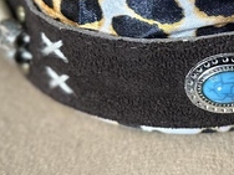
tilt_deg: -41.5
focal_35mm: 129
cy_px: 15
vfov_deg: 11.4
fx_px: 872
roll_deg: -0.1
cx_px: 273
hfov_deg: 14.8
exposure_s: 1/60
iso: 250
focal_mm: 6.86
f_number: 1.78
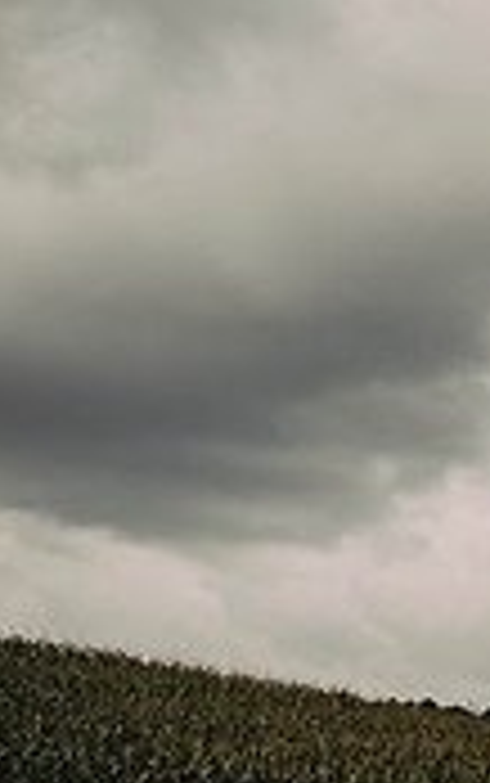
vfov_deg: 21.8
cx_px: 1214
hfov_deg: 11.3
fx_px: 2026
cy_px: 430
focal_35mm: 95
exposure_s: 1/4000
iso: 250
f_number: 2.8
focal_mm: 28
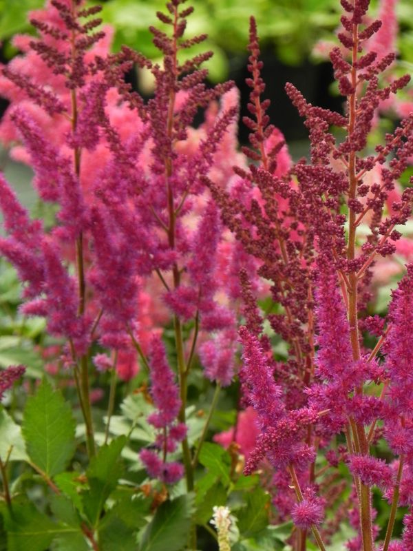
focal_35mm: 377
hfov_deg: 3.9
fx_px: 5997
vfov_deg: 5.3
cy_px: 276
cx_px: 206
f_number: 5.6
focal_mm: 67.2
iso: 160
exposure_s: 1/160
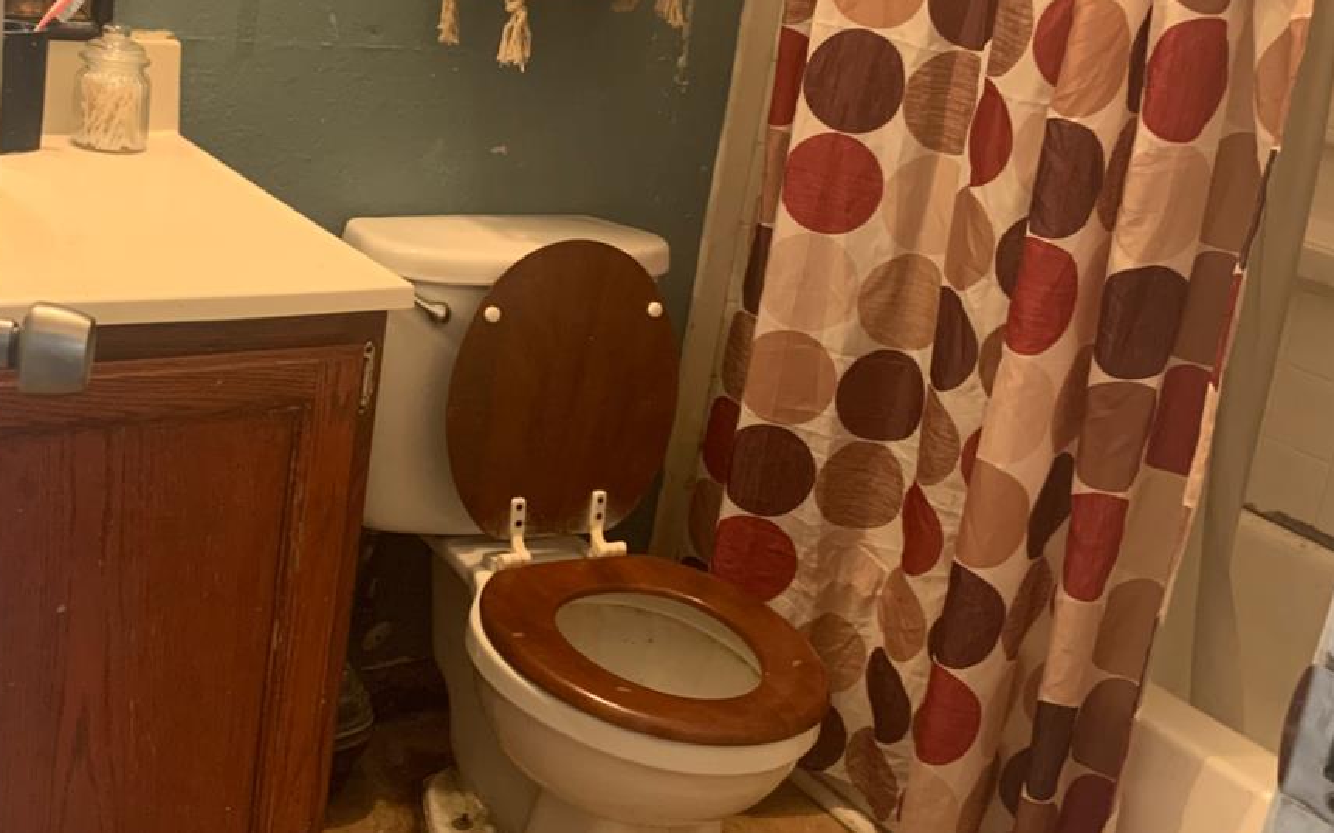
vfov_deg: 26.9
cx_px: 526
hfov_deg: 41.6
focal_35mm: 48
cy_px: 381
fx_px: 1745
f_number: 1.8
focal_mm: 4.25
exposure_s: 1/40
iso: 320
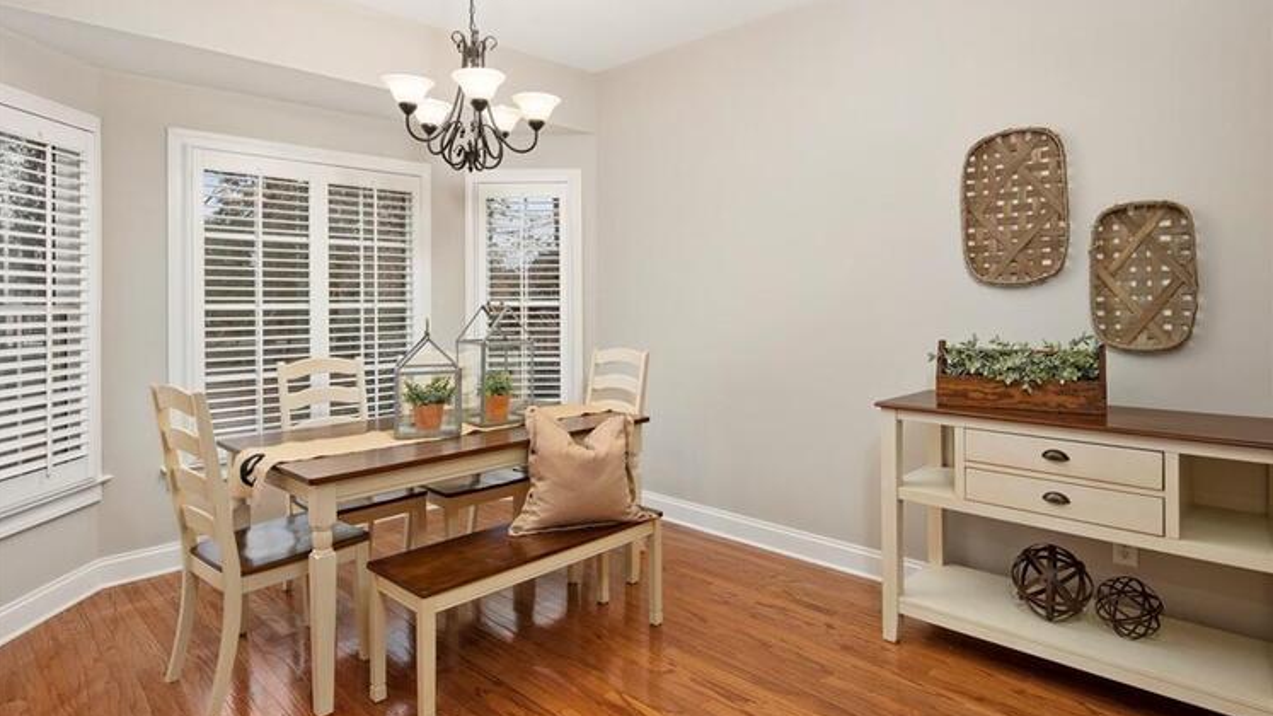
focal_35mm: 20
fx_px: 675
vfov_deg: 55.8
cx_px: 635
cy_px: 385
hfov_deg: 86.6
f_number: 7.1
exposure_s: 1/3
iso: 320
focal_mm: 19
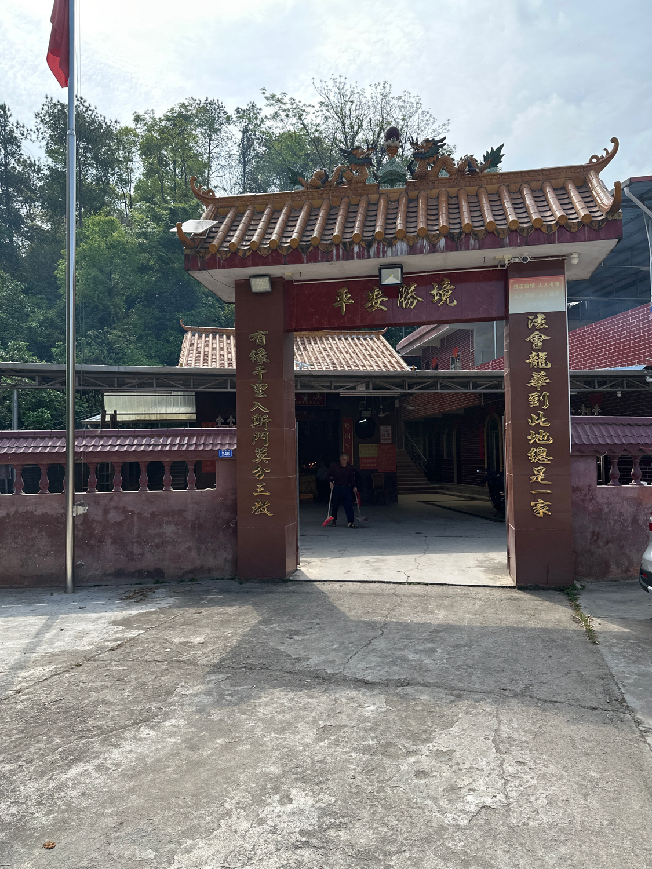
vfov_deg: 71.6
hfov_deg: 56.8
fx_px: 603
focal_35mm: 24
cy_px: 434
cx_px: 326
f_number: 1.78
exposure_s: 1/2660
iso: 80
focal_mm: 6.86
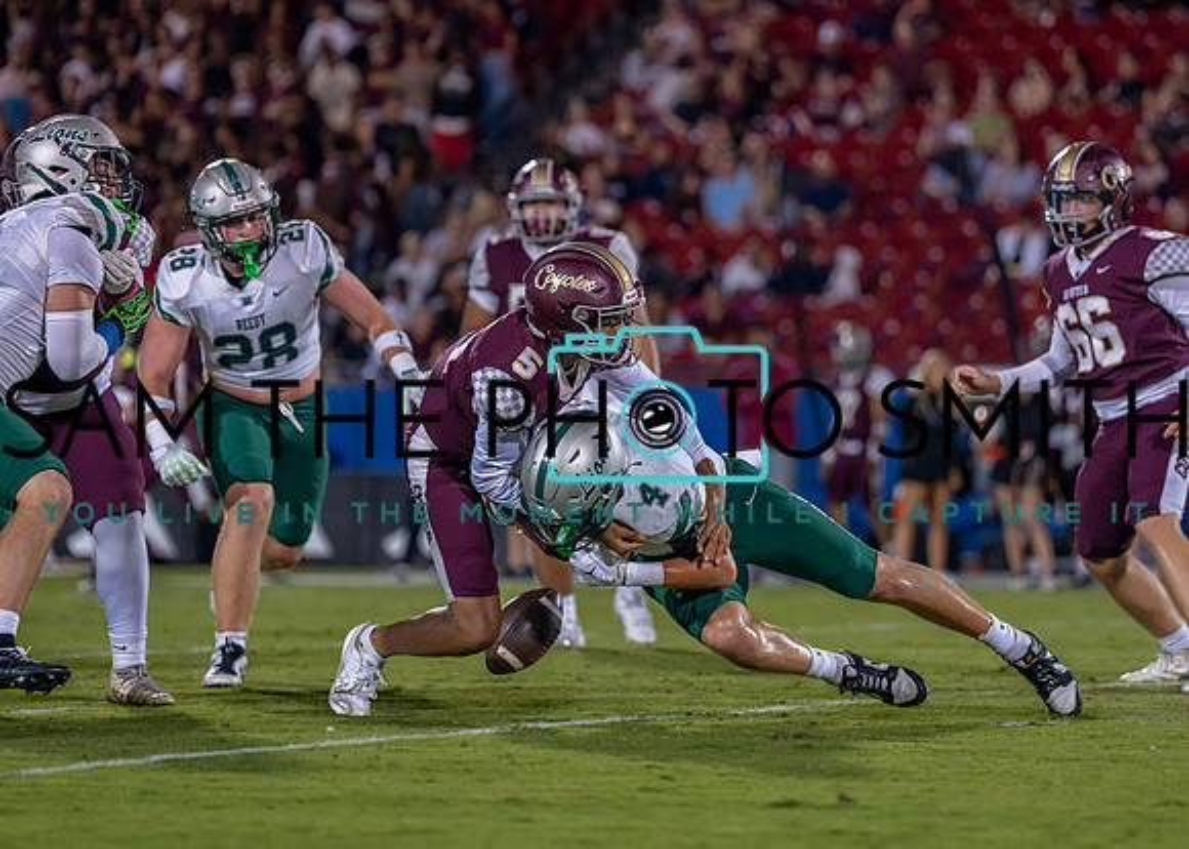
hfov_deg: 8.6
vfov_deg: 6.1
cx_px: 641
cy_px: 329
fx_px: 7932
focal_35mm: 235
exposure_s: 1/1600
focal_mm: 170
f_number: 2.8
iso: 2000
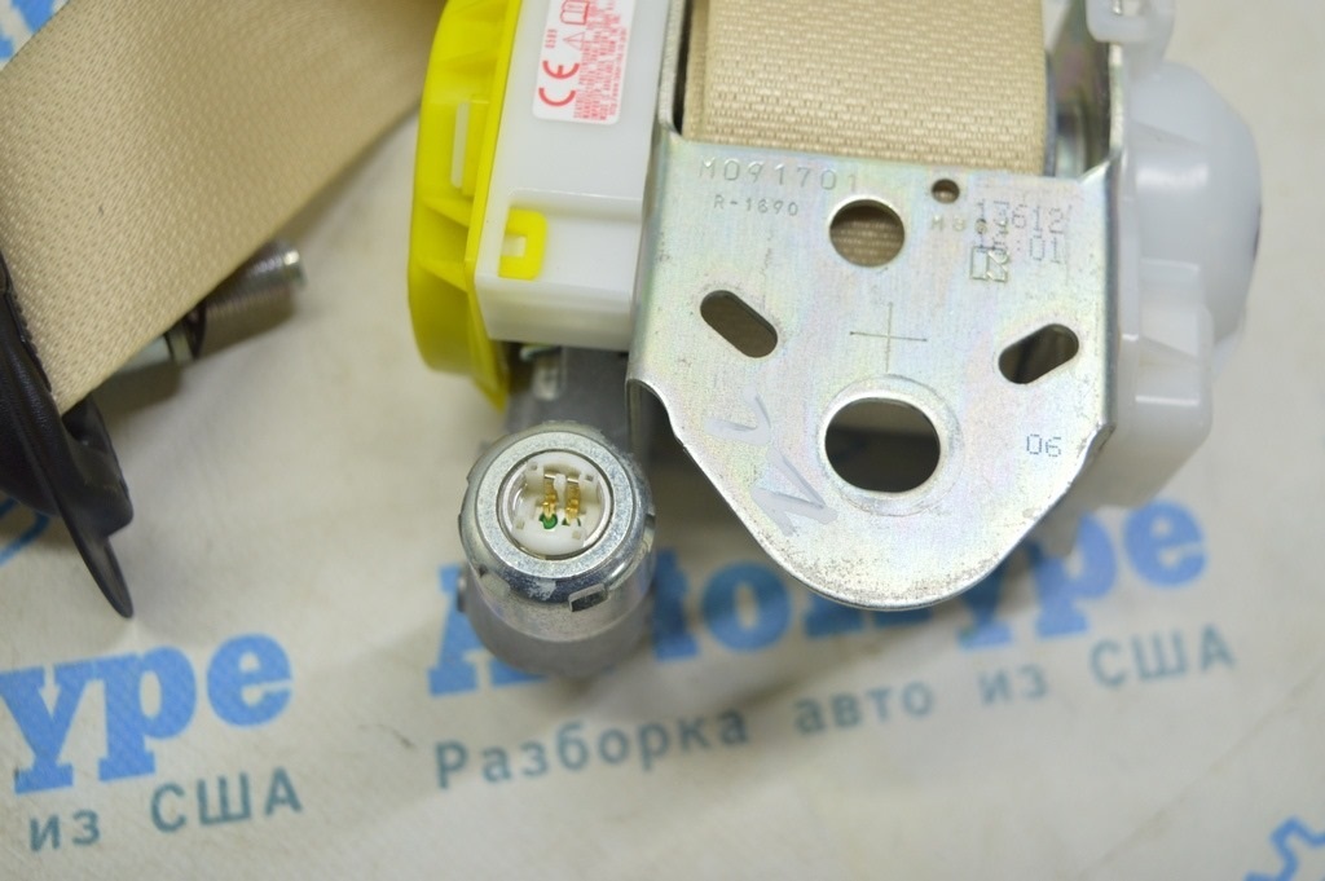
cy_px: 440
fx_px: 1710
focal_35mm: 46
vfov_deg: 28.9
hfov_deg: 42.4
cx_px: 662
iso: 400
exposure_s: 1/40
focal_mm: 31
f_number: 4.2
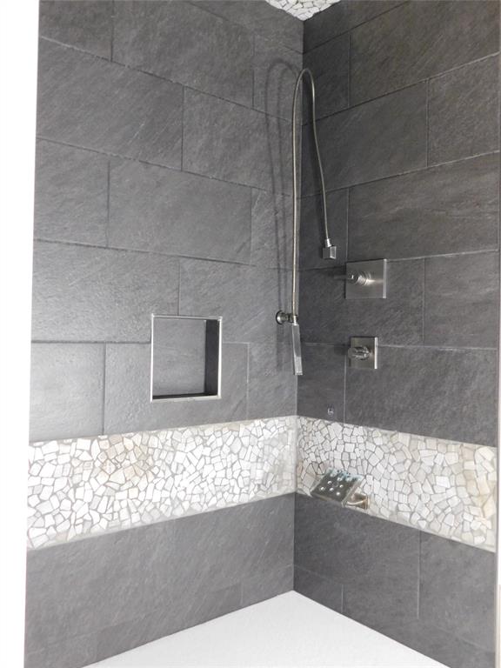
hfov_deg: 46.8
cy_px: 334
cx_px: 250
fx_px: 579
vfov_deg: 60.0
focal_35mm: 30
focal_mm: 5.3
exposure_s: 1/8
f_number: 3.2
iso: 560
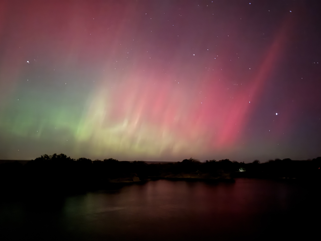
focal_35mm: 24
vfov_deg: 56.8
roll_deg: -0.9
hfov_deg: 71.6
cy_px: 120
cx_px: 160
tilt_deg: +8.3
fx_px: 223
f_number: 1.78
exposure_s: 1
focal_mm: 6.76
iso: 5000
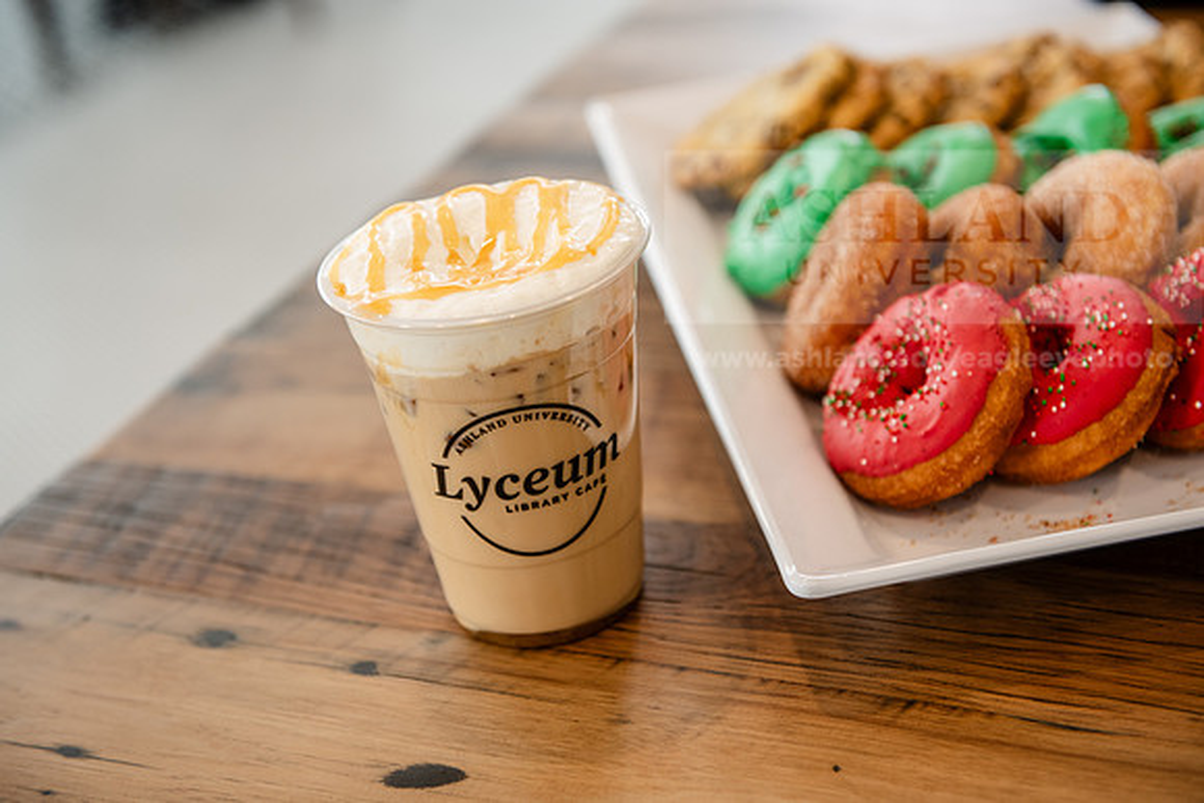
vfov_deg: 24.2
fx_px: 1873
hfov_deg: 35.6
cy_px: 402
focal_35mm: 56
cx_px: 602
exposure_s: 1/200
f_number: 3.5
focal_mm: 56
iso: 500
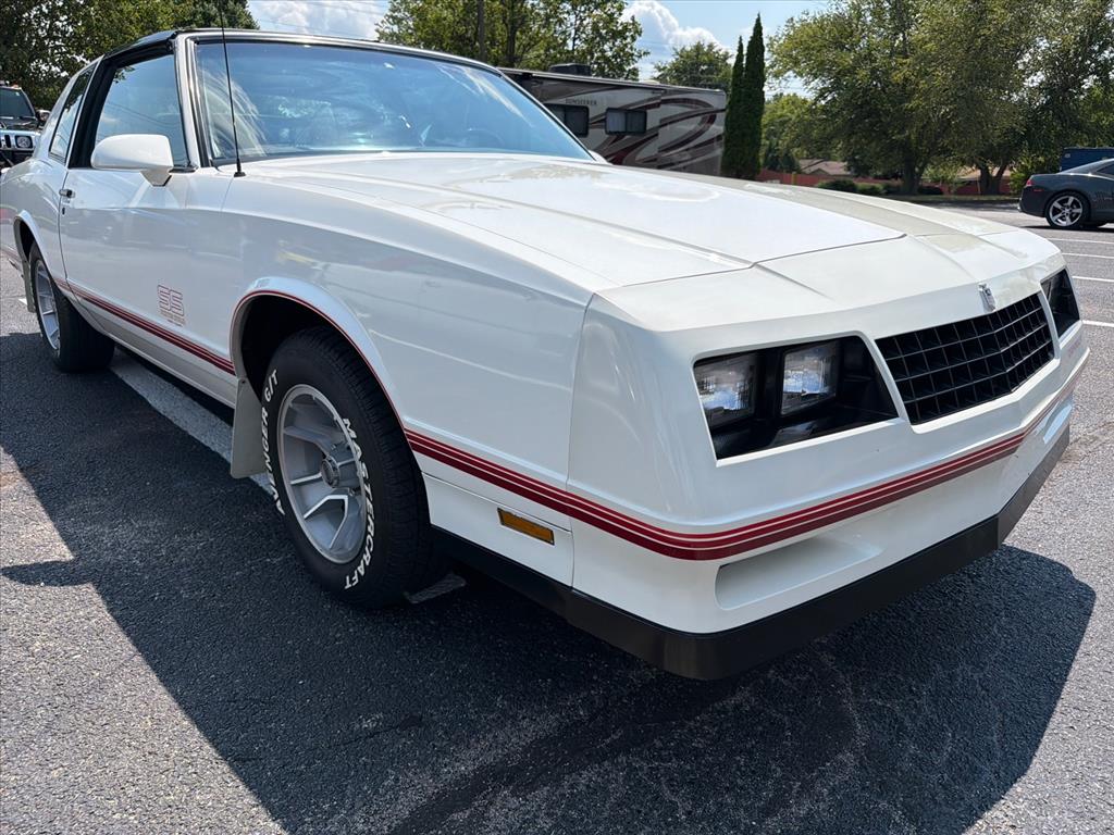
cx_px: 557
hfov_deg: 71.6
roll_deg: -1.3
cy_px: 418
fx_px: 772
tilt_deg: -17.8
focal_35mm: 24
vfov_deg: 56.8
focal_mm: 6.76
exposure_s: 1/5714
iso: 80
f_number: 1.78
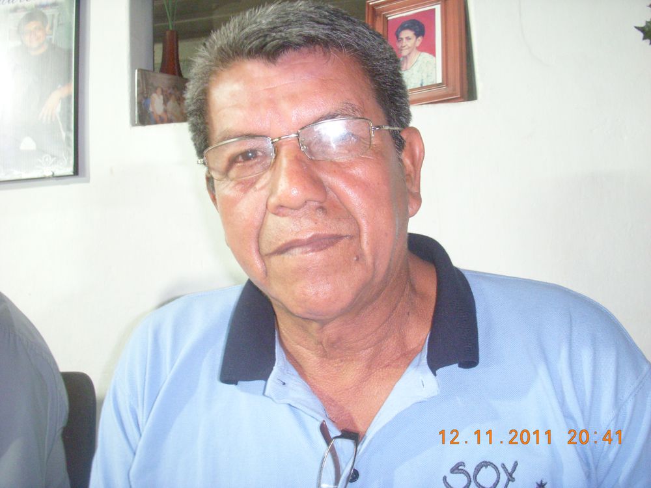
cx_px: 326
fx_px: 715
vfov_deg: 37.7
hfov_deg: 49.0
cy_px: 244
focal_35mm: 38
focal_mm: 6.3
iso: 400
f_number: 3.3
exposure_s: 1/2
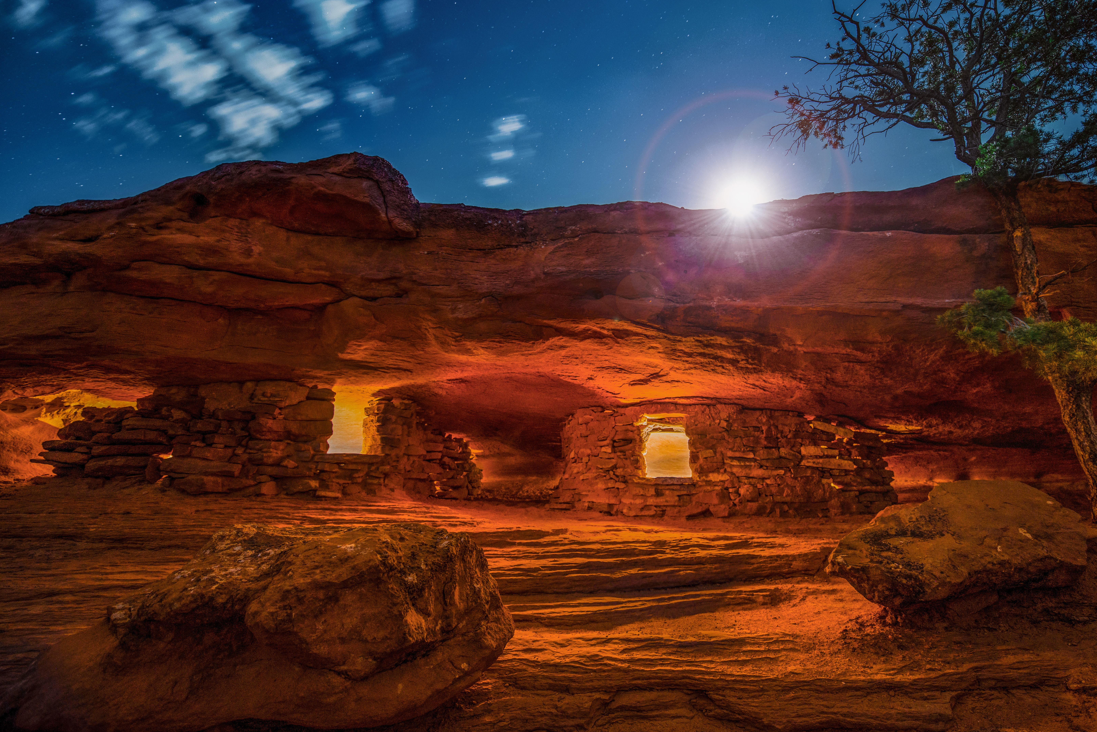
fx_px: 488
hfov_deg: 96.3
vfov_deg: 73.5
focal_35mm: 16
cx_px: 615
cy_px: 322
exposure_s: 20
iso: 800
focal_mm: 14
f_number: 2.8
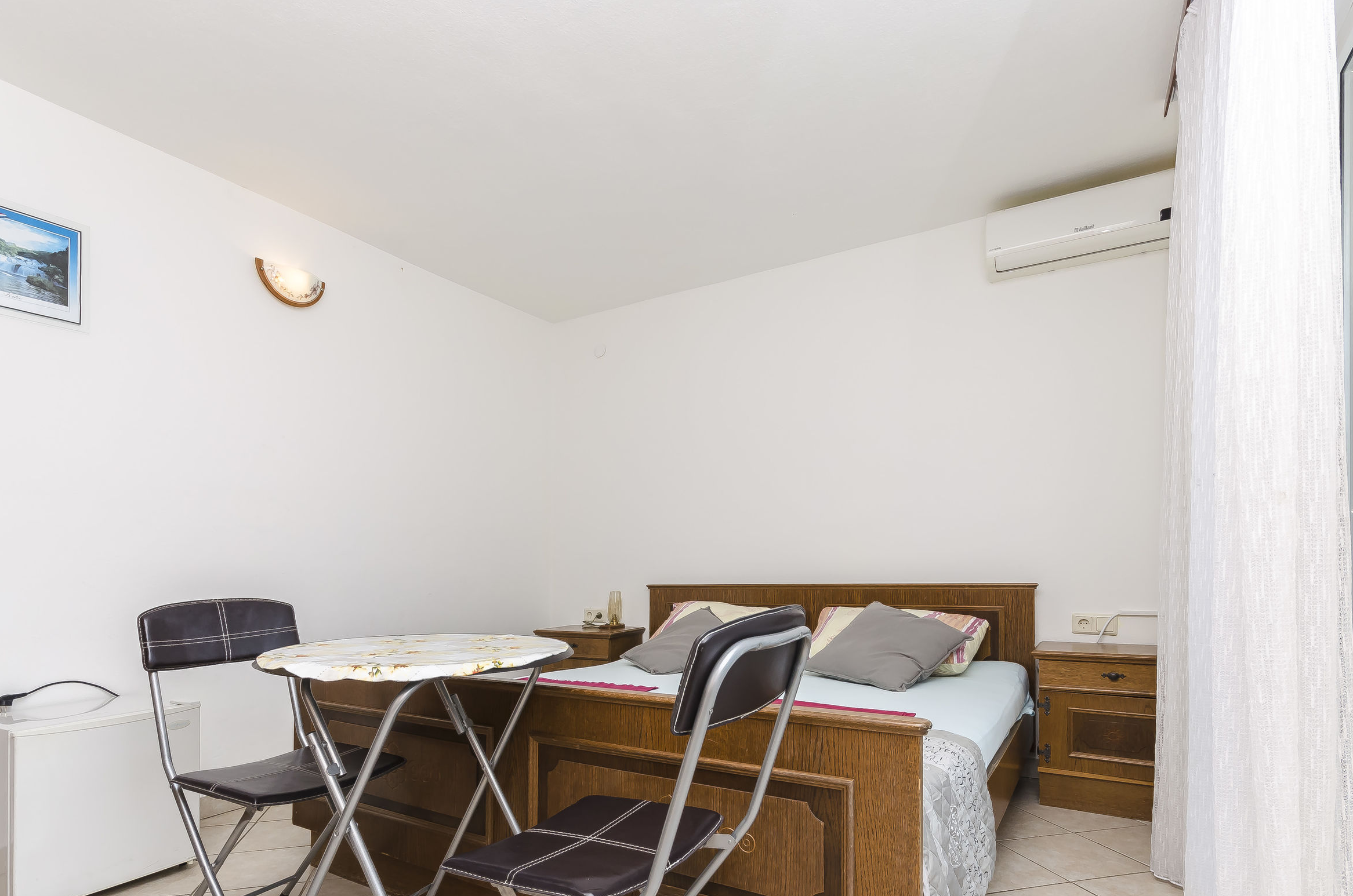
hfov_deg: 90.0
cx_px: 644
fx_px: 675
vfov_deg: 66.6
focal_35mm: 18
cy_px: 532
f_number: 9
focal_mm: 10
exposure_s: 1/125
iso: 200
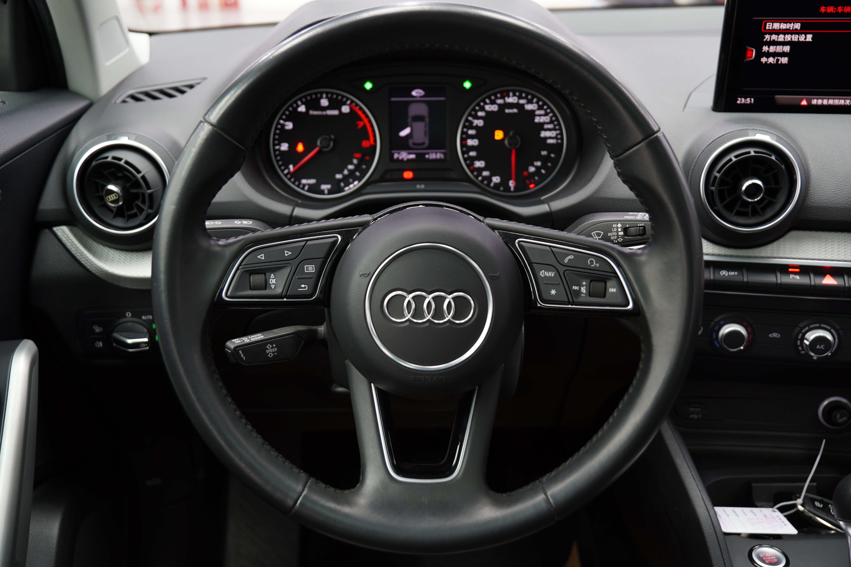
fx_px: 886
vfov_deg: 35.5
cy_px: 284
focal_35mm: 38
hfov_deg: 51.3
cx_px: 426
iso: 160
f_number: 2.8
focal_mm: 25
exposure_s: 1/20
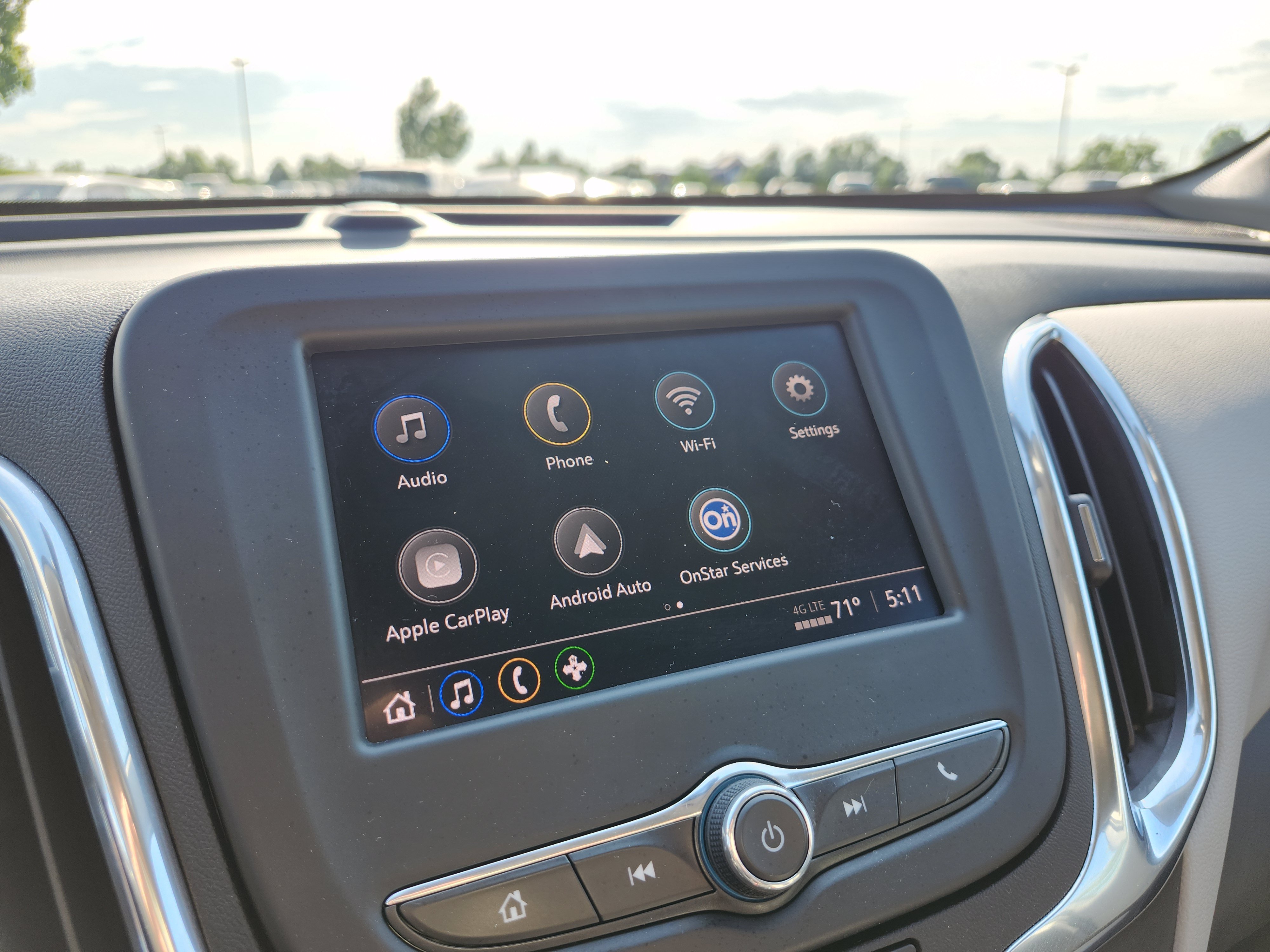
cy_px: 476
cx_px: 635
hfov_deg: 73.9
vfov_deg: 58.9
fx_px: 844
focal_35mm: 23
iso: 50
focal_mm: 5.54
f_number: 1.8
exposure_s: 1/180
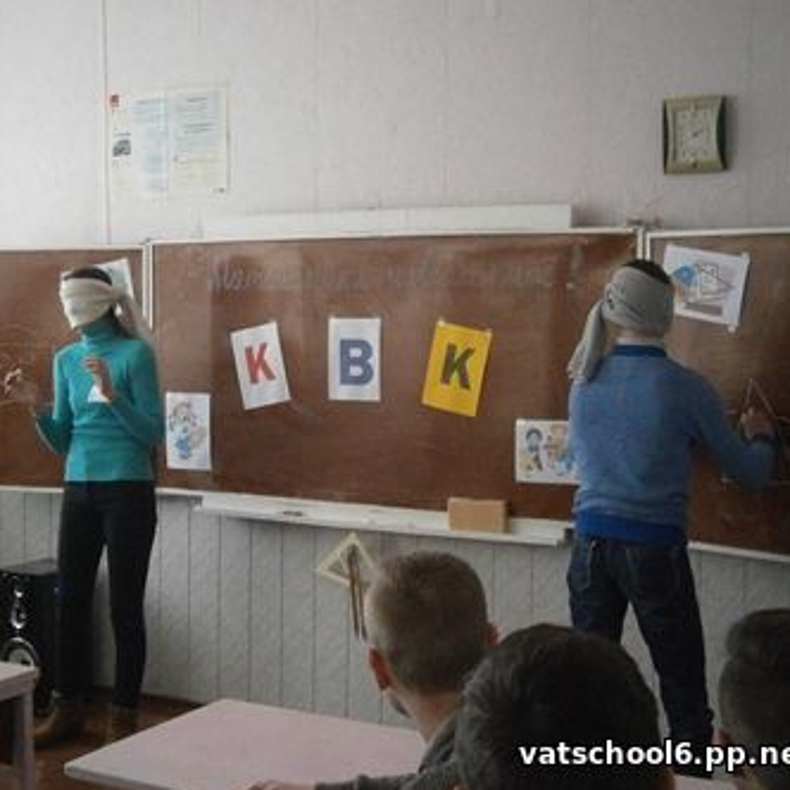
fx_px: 1446
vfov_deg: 30.6
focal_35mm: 56
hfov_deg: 30.5
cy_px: 397
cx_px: 359
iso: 800
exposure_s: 1/500
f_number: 3.4
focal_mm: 8.3
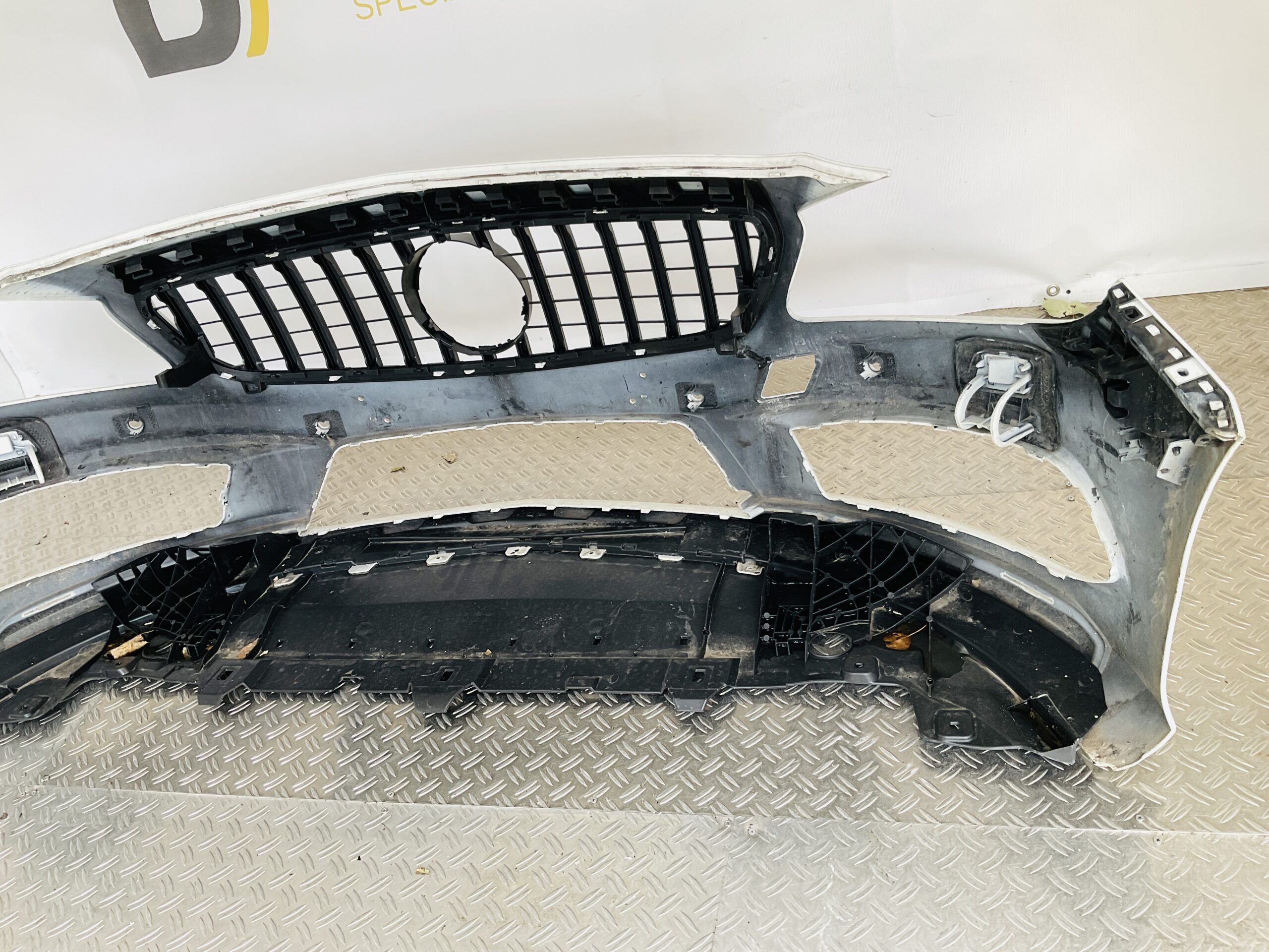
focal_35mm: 29
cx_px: 634
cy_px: 476
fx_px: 1063
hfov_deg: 61.7
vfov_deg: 48.2
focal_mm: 3
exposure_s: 1/100
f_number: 1.8
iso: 32
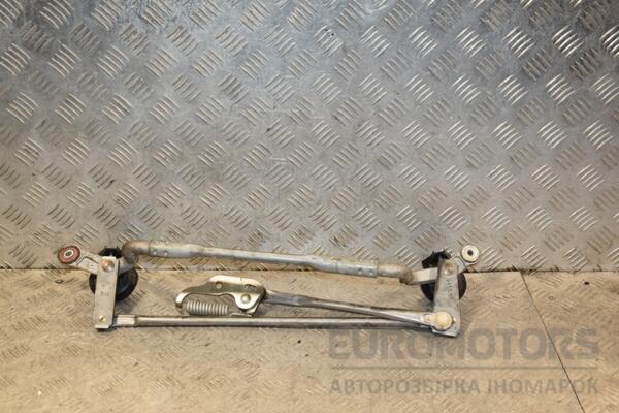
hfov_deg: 41.1
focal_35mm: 48
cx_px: 310
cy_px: 206
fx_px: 825
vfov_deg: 28.1
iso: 800
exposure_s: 1/200
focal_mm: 32
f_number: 5.6
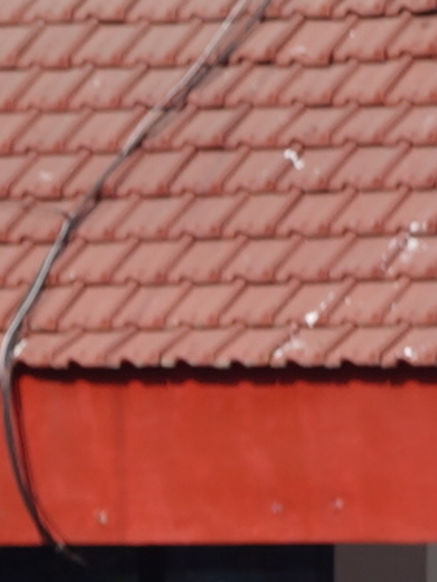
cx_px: -1629
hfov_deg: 1.3
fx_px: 18364
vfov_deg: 1.8
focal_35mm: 1091
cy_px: 514
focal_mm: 94.9
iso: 64
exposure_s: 1/200
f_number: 6.3
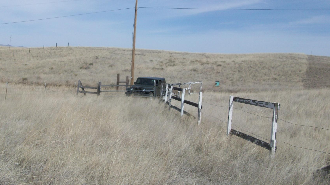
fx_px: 394
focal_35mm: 45
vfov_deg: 26.1
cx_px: 146
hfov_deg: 45.4
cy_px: 38
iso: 64
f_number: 5.5
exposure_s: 1/571
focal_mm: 5.7
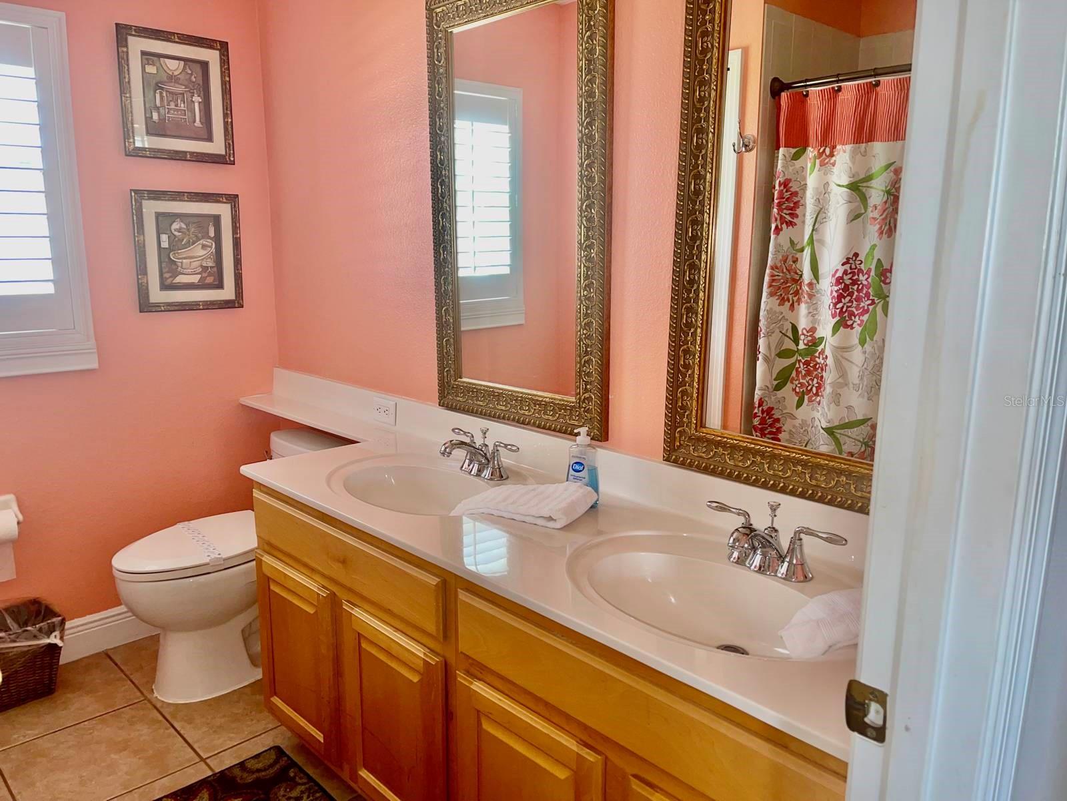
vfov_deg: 54.9
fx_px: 771
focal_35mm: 25
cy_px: 400
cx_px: 534
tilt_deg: -12.3
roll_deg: -0.6
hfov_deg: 69.4
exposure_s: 1/20
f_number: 1.6
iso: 32
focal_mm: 5.1
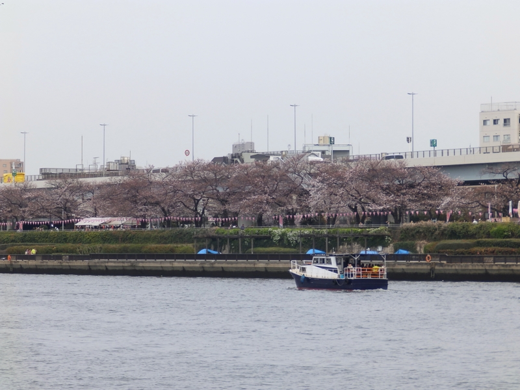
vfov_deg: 9.3
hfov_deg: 12.4
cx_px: 260
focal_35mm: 159
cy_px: 195
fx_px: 2388
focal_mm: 28.5
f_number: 5.3
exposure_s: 1/250
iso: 80
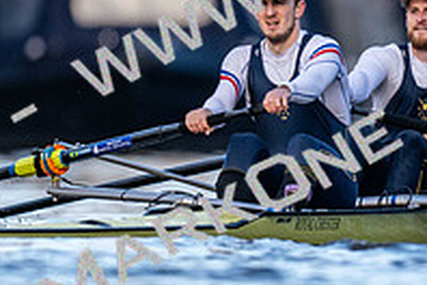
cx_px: 339
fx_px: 20862
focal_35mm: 1759
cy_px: 103
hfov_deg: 1.2
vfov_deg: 0.8
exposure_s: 1/2500
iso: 1100
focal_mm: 600
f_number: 4
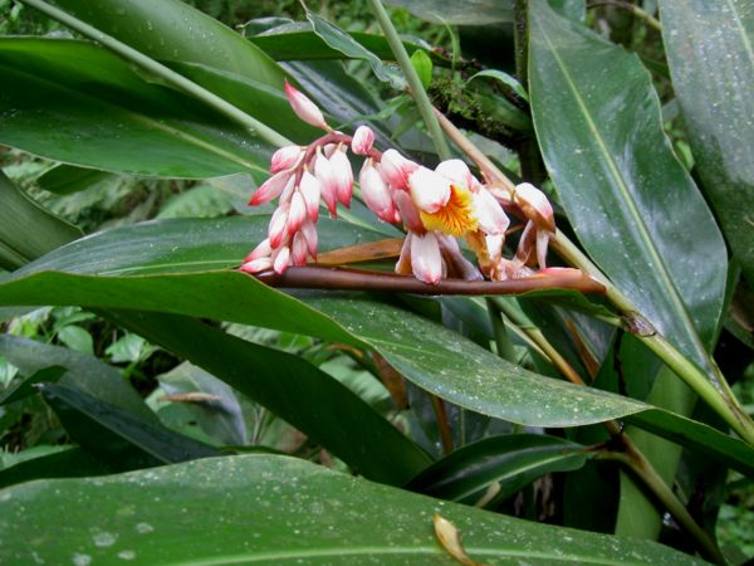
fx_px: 849
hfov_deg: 47.9
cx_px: 377
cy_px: 283
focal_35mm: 39
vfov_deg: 36.8
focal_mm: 8
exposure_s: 1/13
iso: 100
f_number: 2.8
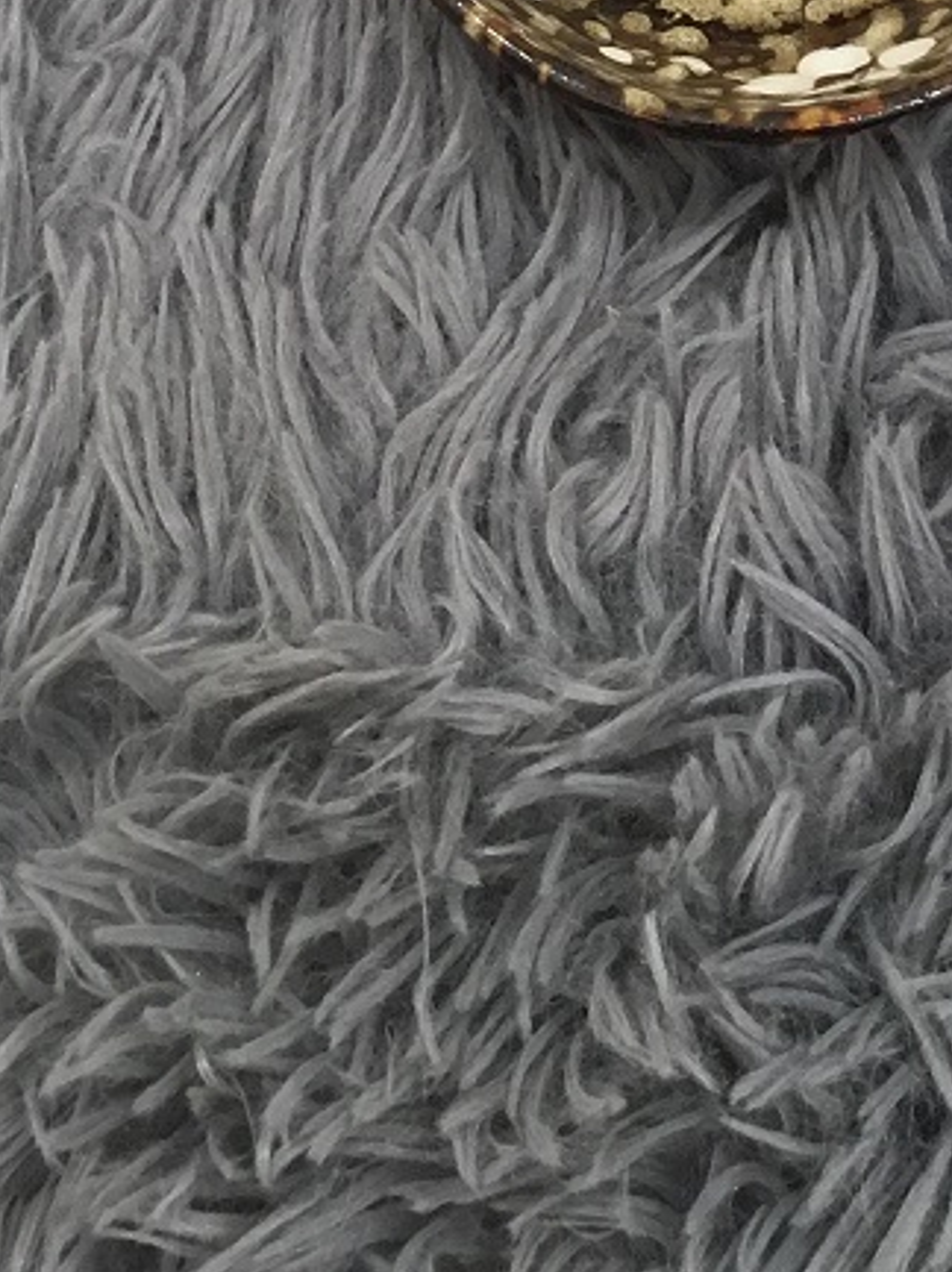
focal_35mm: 86
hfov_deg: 17.0
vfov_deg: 20.7
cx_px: 773
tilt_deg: -52.4
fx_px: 3158
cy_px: -394
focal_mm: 3.3
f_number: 2.4
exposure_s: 1/33
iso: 80
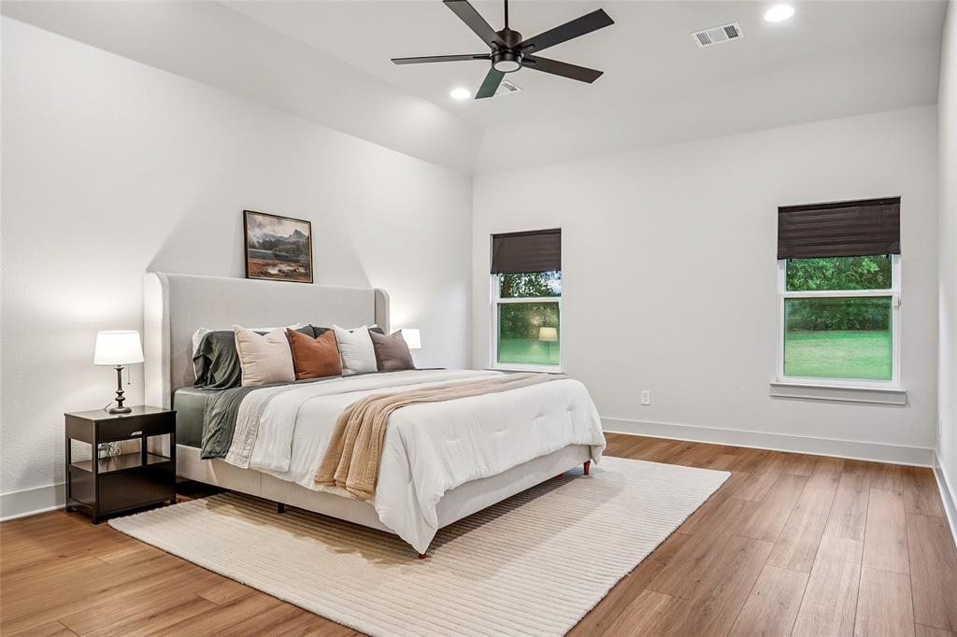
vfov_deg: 59.5
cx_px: 478
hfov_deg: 81.2
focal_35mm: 21
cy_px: 318
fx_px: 558
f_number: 9
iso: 100
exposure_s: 1/2.5
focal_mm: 14
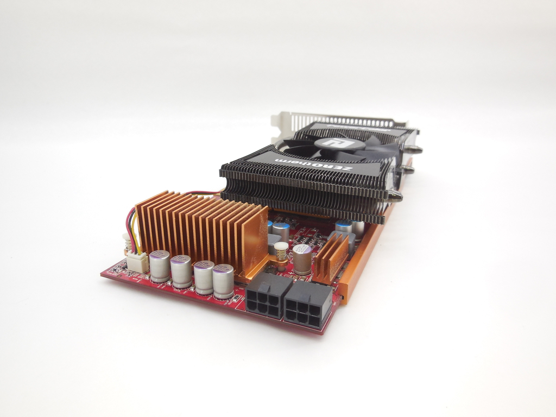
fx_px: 402
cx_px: 278
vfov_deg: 54.9
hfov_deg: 69.4
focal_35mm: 25
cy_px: 208
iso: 125
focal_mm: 4.5
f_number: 3.1
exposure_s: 1/40
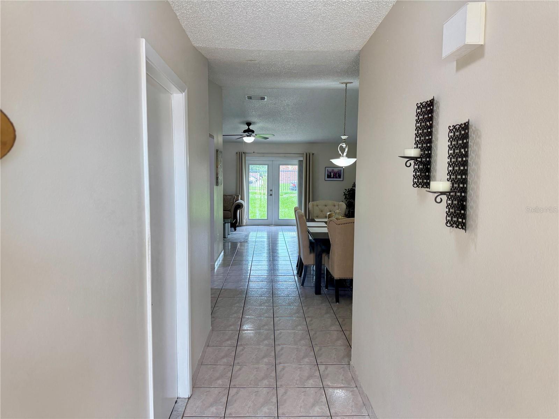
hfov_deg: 71.6
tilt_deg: -5.8
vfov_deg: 56.8
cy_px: 210
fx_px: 388
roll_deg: -0.4
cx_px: 280
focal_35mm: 24
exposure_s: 1/120
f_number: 1.78
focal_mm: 6.76
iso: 125
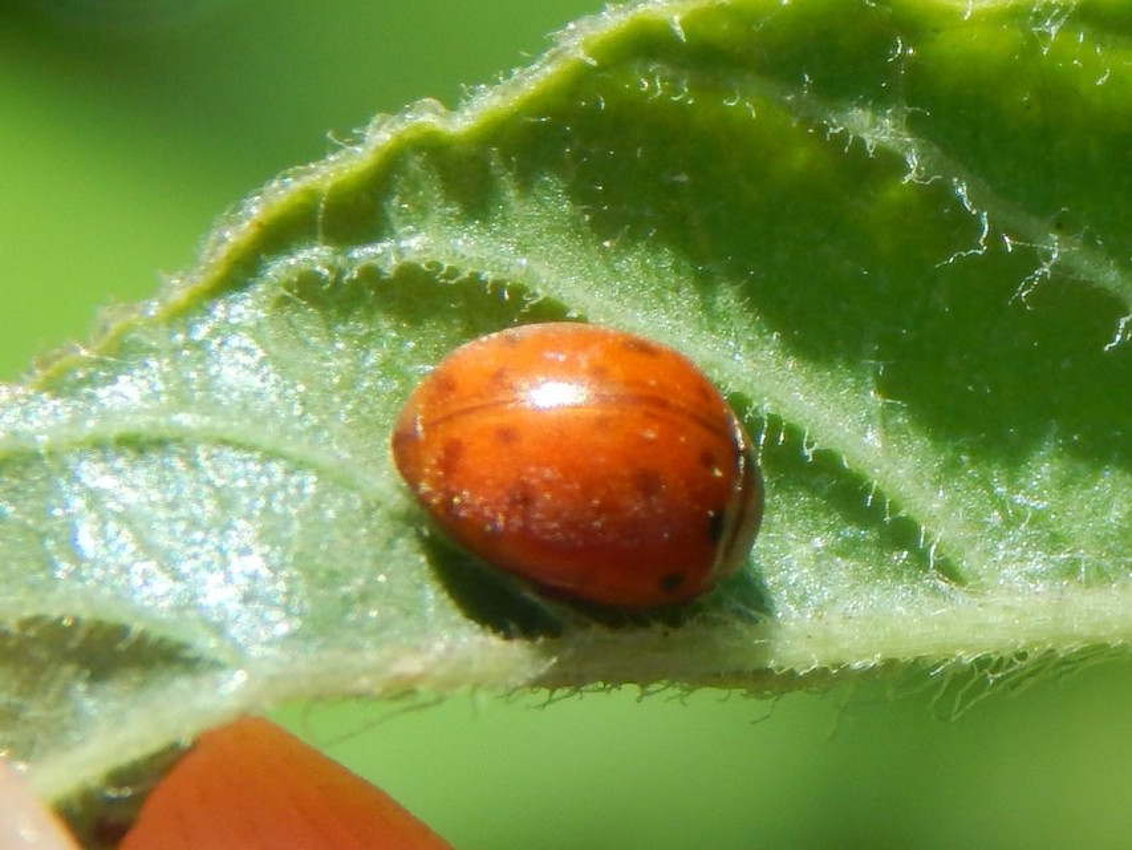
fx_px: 6770
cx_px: 566
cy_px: 425
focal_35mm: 207
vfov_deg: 7.2
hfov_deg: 9.6
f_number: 5.4
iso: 125
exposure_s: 1/500
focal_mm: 37.1
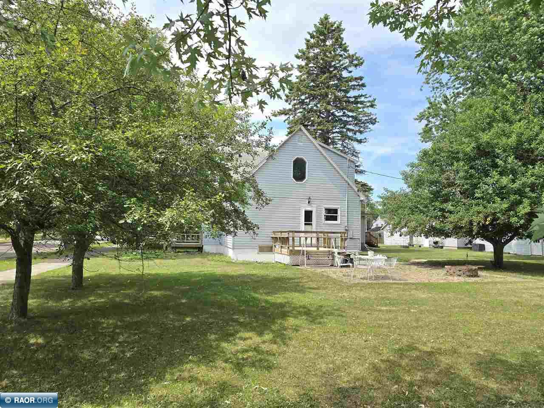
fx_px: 361
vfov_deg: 58.9
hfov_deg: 73.9
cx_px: 272
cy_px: 204
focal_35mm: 23
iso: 12
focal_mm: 6.3
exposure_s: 1/476
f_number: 1.7
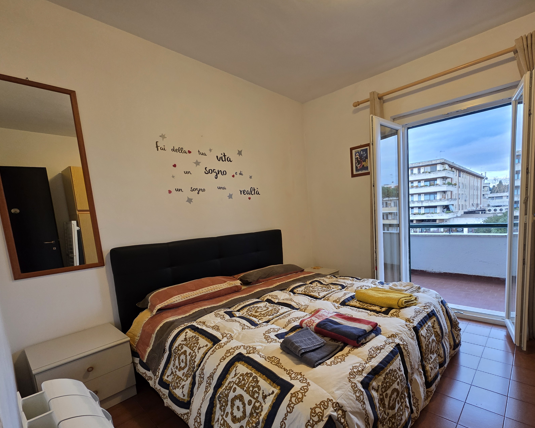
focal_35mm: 16
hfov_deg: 91.9
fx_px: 253
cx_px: 320
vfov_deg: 79.9
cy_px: 245
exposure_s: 1/100
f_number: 1.9
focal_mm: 2.2
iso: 200
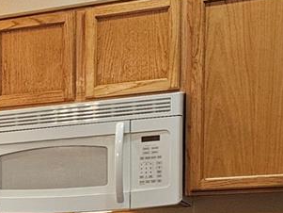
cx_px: -209
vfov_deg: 12.8
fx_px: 900
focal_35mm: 110
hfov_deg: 15.6
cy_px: 318
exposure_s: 1/120
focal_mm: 6.3
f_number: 1.7
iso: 400
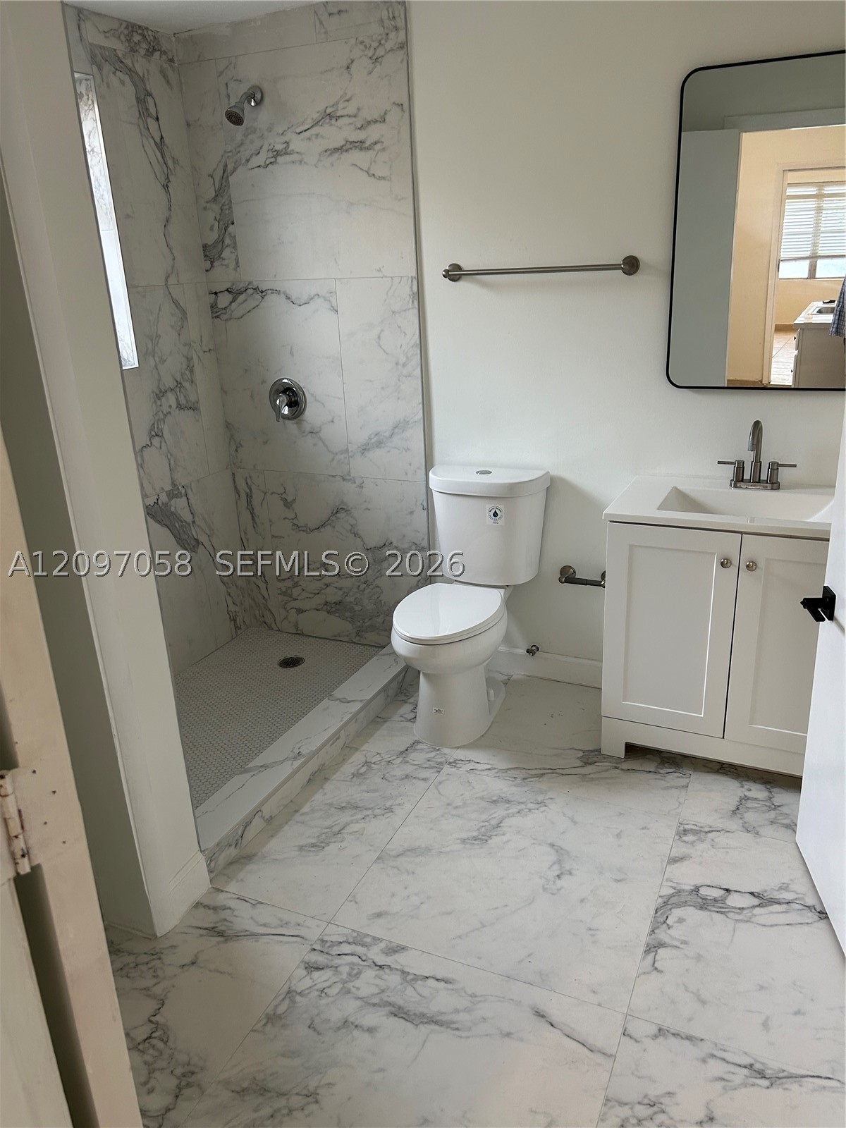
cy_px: 564
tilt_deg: -19.7
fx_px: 847
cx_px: 423
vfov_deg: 67.3
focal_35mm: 26
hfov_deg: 53.1
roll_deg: +2.6
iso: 80
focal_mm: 5.7
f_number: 1.5
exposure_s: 1/60
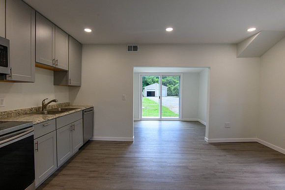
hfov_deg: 93.3
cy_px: 95
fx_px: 135
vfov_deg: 70.5
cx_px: 142
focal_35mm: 17
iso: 800
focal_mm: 17
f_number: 7.1
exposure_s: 1/80
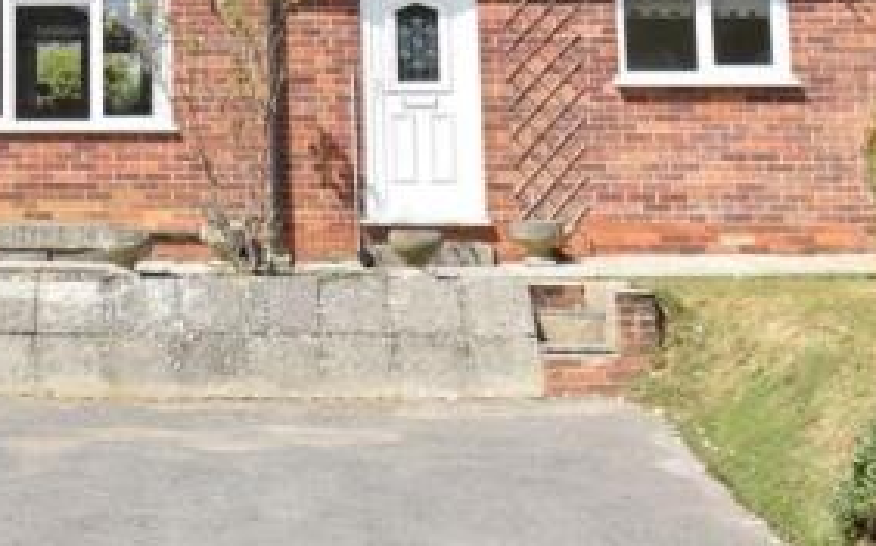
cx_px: 31
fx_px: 1694
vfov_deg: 17.6
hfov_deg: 27.6
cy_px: -67
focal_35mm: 71
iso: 100
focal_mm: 20
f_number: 7.1
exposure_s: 1/250
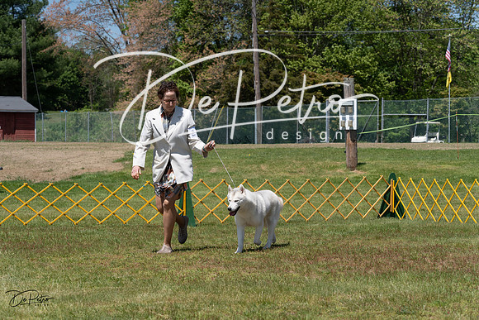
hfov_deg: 21.0
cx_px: 240
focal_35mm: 97
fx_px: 1291
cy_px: 160
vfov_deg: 14.1
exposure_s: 1/1600
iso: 400
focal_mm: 97
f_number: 7.1
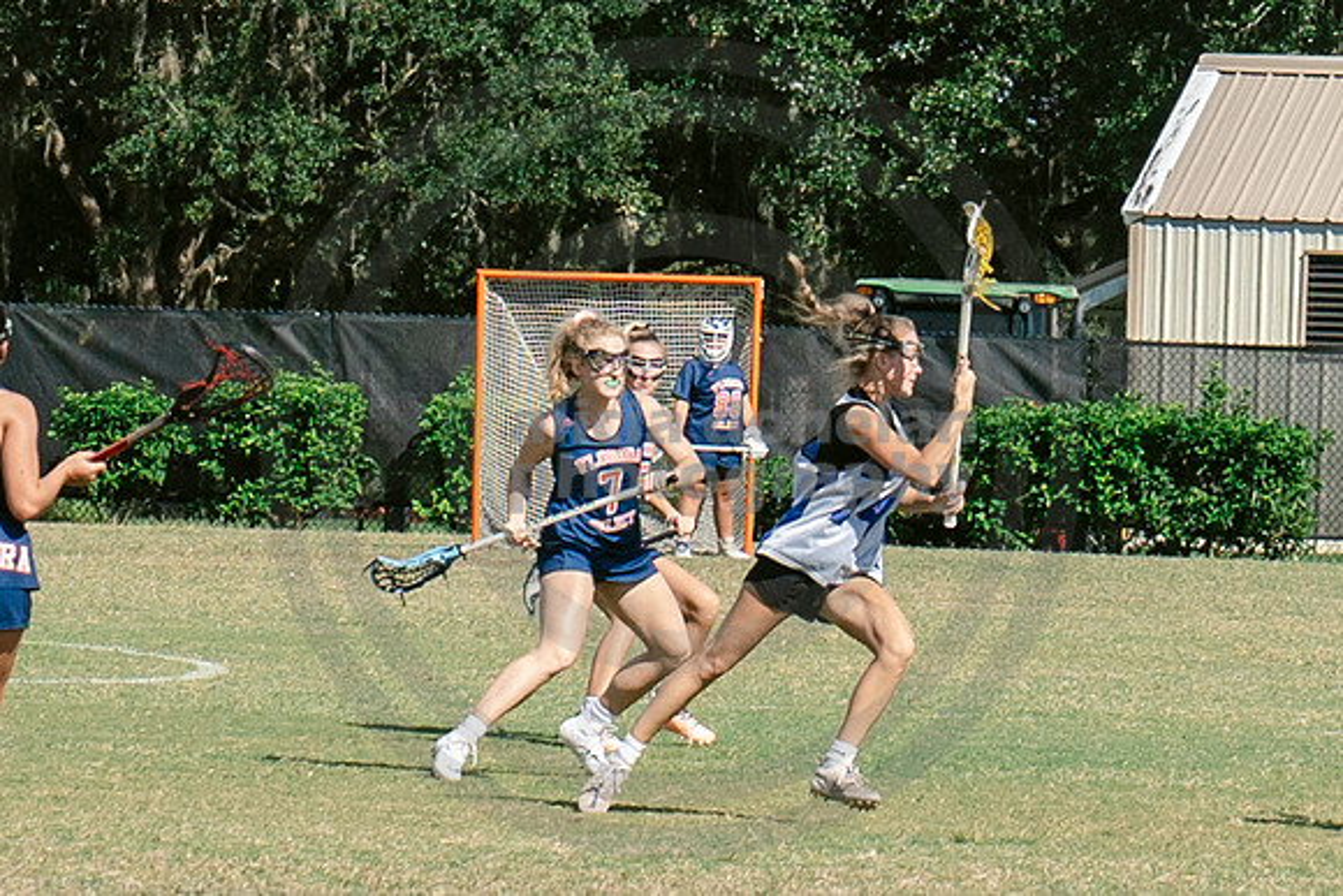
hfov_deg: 4.9
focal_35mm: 421
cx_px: 1086
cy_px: 136
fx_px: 15695
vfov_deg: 3.3
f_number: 5.6
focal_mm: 70
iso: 250
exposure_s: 1/1250
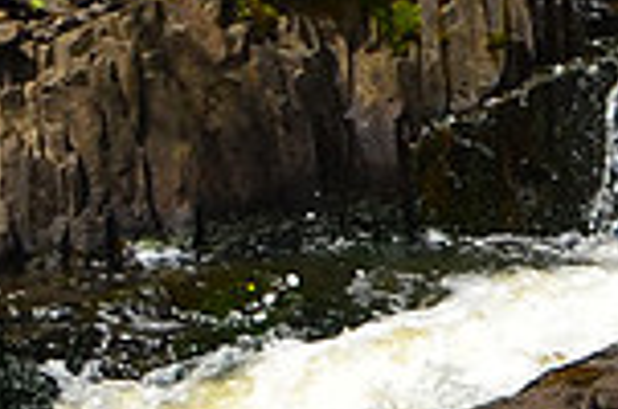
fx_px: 29047
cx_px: 1400
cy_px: 264
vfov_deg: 0.8
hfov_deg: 1.2
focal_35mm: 1696
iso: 100
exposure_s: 1/640
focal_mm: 155
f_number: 5
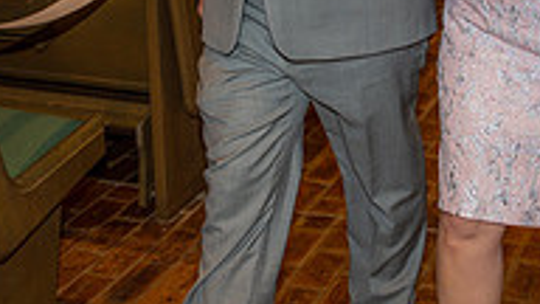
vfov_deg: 15.5
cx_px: 368
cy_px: -20
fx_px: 1088
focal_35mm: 76
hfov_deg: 27.7
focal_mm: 24
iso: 1250
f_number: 5
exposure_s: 1/125
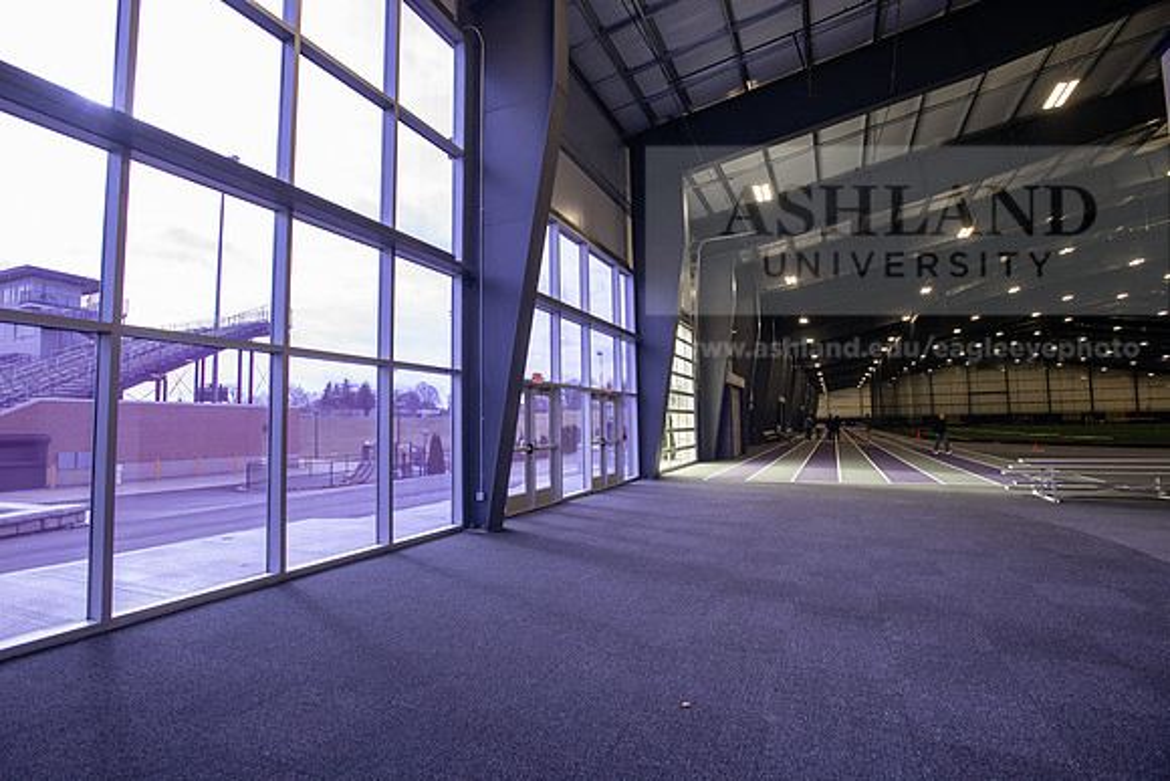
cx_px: 585
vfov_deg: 70.5
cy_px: 390
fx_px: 553
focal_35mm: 17
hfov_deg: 93.3
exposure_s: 1/250
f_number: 7.1
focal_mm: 17
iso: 1600
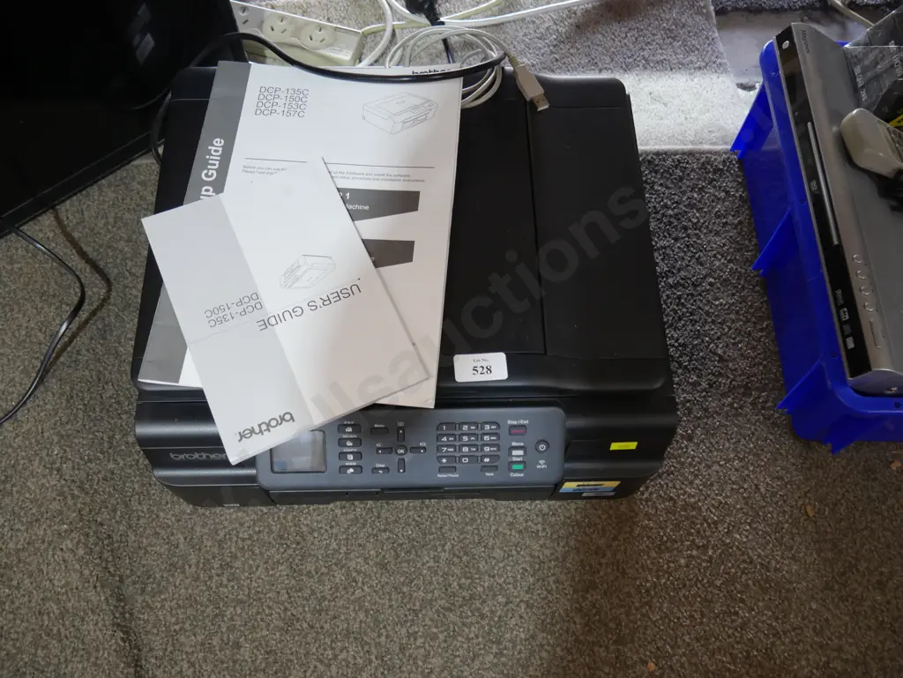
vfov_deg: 44.2
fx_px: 835
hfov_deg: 56.8
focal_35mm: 32
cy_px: 339
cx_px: 452
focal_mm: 16
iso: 640
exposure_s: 1/60
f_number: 3.6
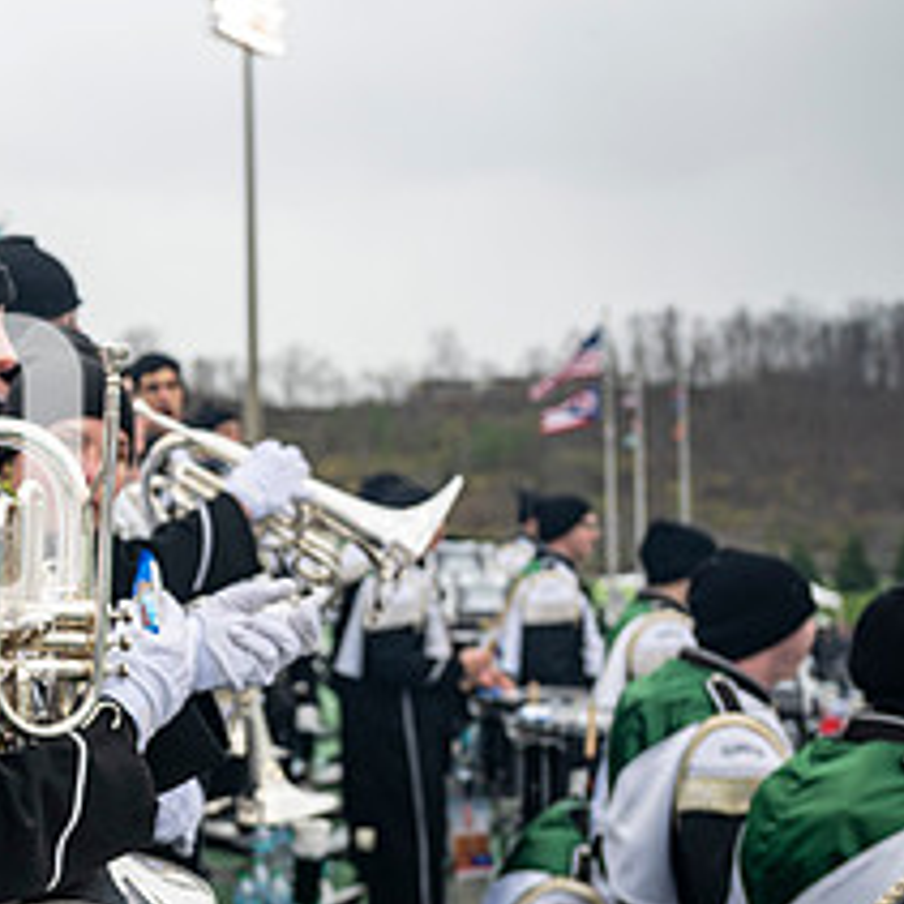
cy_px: 516
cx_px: -240
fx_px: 1655
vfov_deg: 30.5
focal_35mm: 56
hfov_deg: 26.4
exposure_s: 1/500
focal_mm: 24
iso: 160
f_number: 2.8
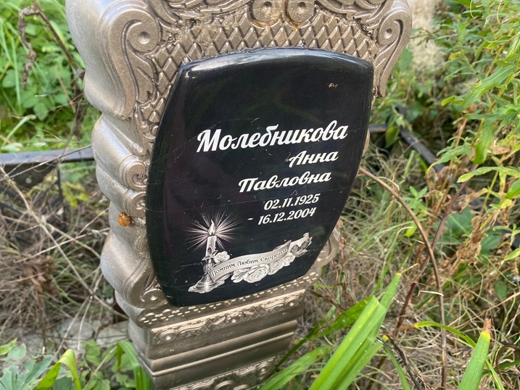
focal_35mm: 29
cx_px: 264
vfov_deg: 48.2
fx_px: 436
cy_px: 207
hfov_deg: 61.6
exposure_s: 1/121
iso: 64
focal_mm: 4.25
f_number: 1.8
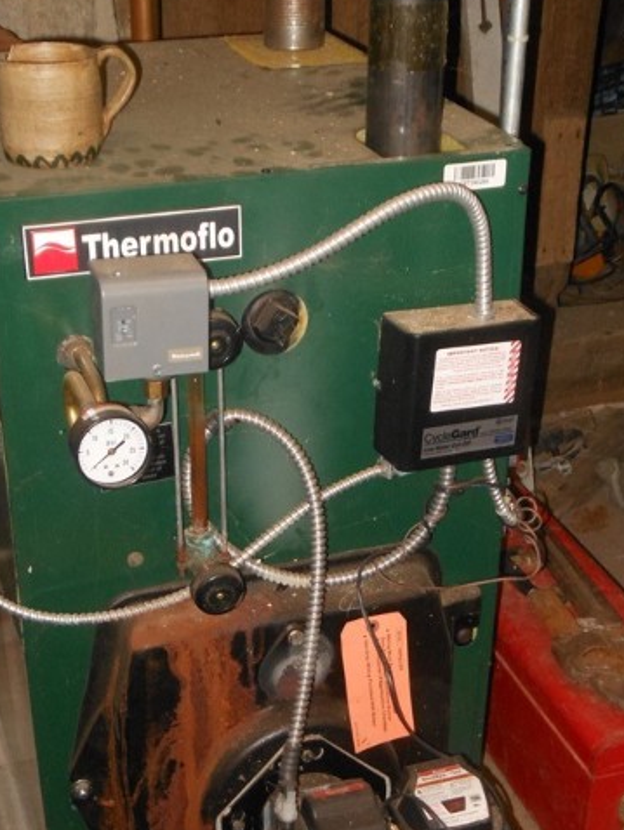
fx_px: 1465
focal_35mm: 61
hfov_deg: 24.0
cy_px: 557
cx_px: 245
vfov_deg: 31.4
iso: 320
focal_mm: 6.8
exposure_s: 1/30
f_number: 3.6
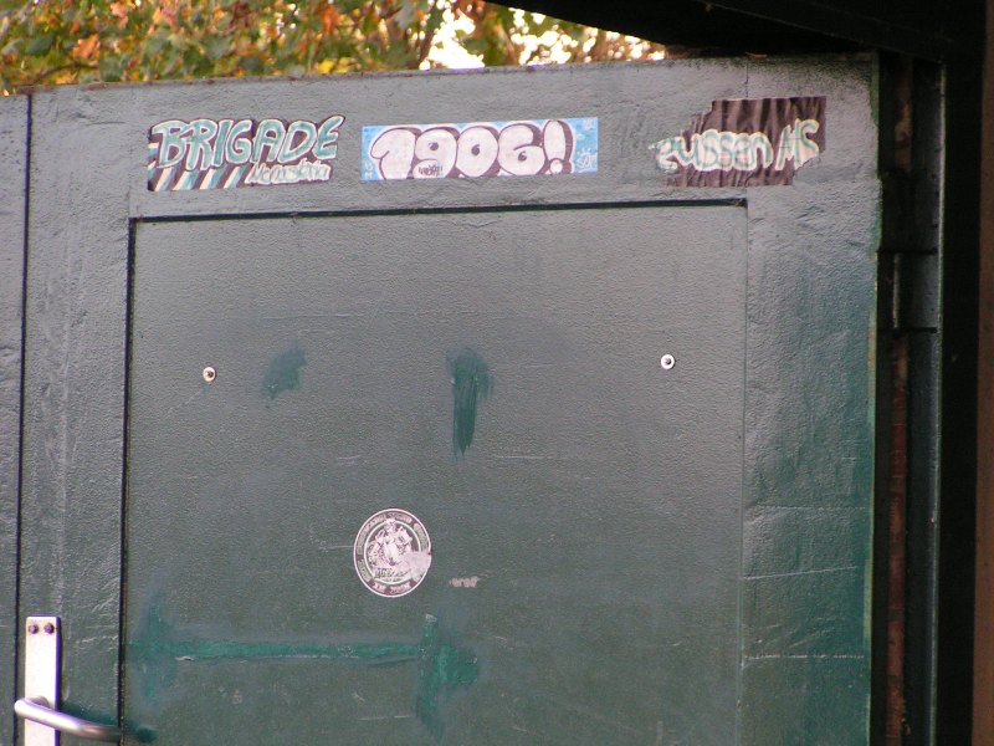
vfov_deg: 6.3
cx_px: 497
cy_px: 373
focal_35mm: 236
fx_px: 6777
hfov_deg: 8.4
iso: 200
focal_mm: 36.1
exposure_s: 1/200
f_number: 3.5
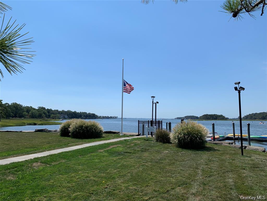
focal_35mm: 26
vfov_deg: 53.1
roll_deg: +0.7
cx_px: 134
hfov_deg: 67.3
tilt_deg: +4.0
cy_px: 100
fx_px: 201
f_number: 1.8
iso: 25
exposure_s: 1/4464
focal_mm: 4.25
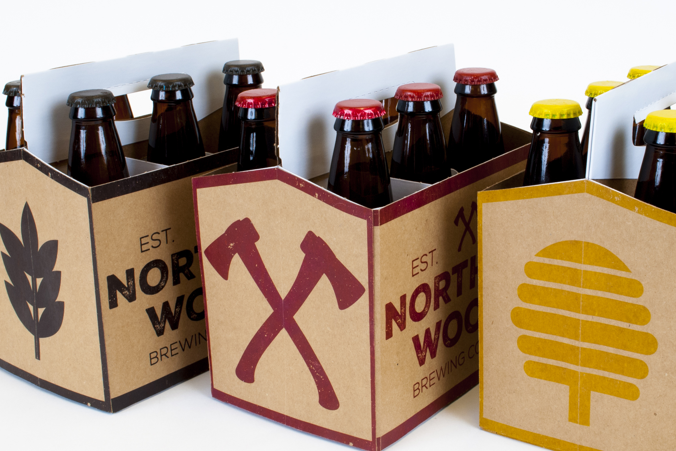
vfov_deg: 23.4
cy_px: 193
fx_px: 1089
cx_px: 373
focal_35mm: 58
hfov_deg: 34.5
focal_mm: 26
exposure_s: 1/6
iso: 200
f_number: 16
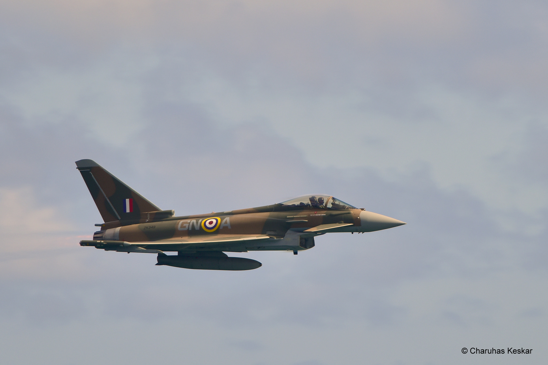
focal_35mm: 400
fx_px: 6085
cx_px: 274
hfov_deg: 5.2
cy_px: 182
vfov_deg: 3.4
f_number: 6.3
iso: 100
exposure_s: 1/800
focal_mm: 400
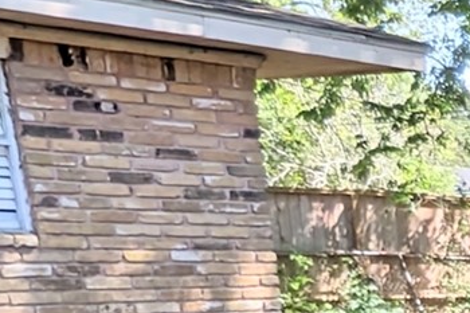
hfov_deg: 15.2
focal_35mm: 79
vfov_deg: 15.9
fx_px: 1031
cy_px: 466
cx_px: 1114
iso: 43
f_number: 2.2
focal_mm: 1.95
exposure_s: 1/345
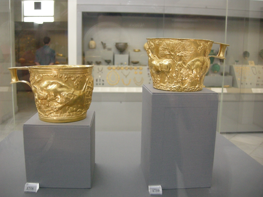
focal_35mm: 36
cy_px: 98
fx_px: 274
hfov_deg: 51.4
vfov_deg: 39.7
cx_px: 132
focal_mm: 7.5
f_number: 2.7
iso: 400
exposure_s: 1/46.7
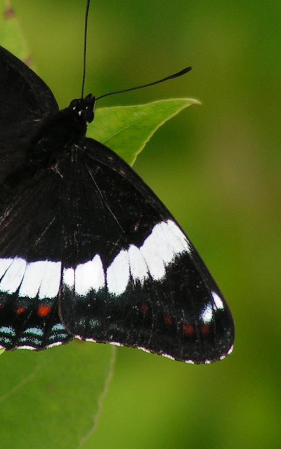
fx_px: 7868
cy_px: 172
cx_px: 111
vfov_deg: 3.3
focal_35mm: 642
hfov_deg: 2.0
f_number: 3.2
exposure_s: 1/400
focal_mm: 48
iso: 80
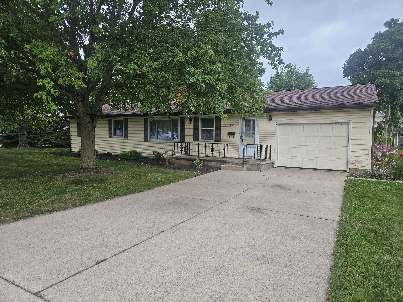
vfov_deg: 58.9
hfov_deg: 73.9
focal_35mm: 23
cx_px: 202
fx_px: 268
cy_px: 151
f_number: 1.8
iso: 125
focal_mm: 5.4
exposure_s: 1/180
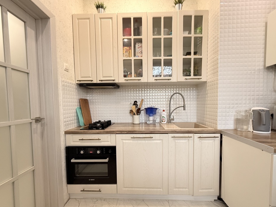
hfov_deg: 98.2
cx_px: 138
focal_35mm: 15
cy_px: 109
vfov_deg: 81.7
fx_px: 120
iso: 200
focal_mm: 2.22
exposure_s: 1/50
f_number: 2.2
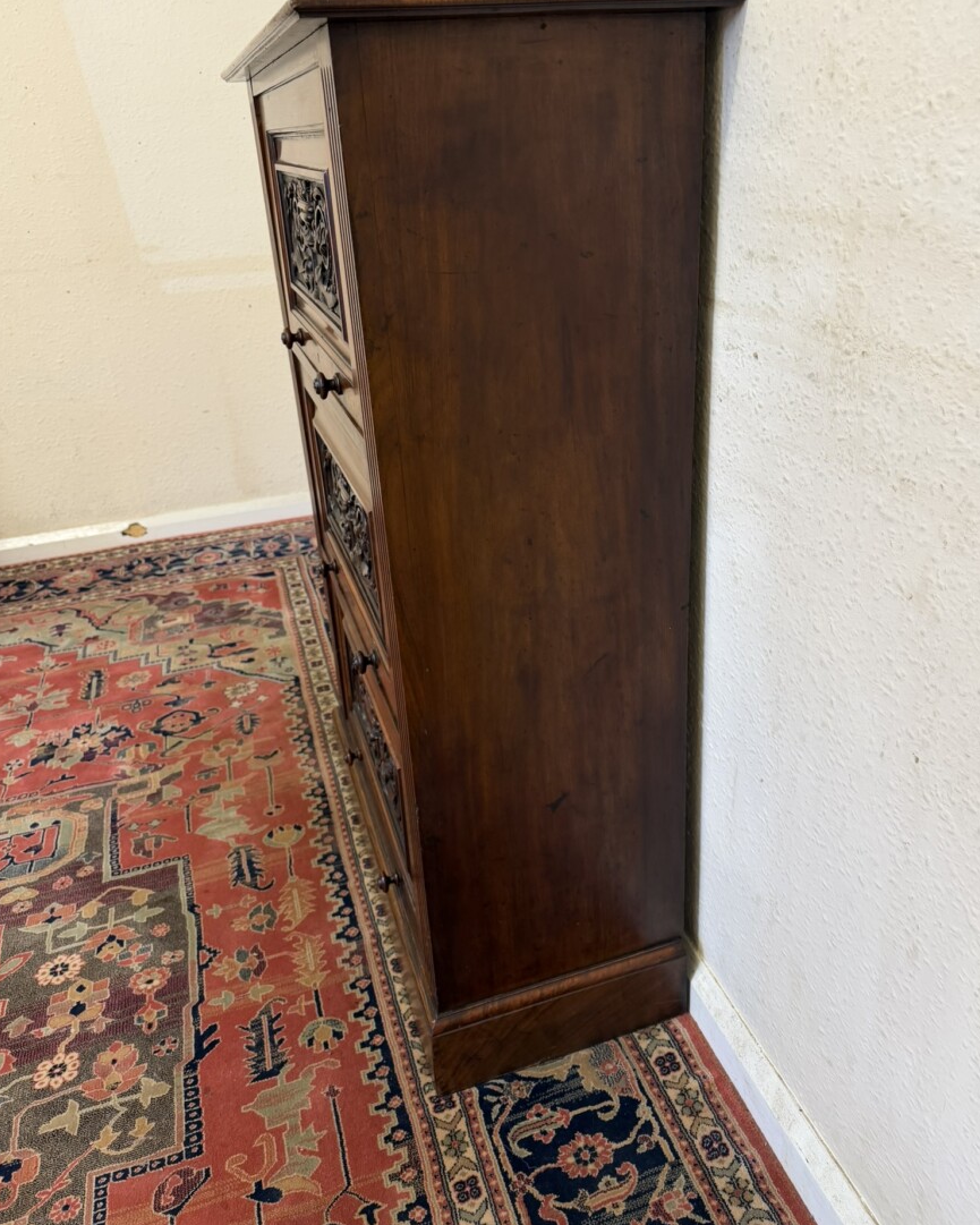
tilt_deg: -23.6
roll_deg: +3.4
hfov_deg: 54.9
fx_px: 943
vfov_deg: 65.8
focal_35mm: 26
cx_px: 500
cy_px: 547
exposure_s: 1/50
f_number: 1.78
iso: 160
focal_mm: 6.76
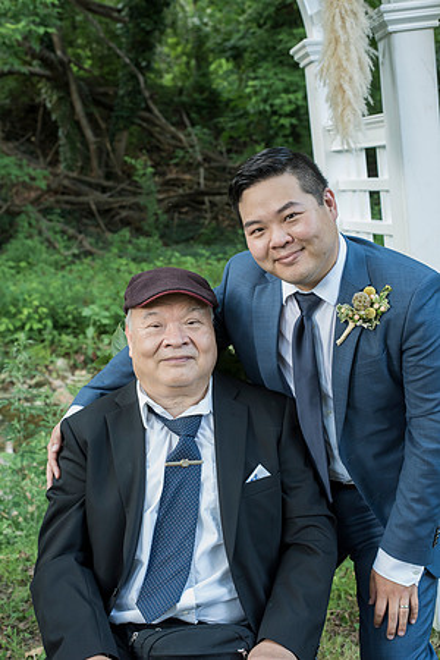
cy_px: 330
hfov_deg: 27.0
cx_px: 220
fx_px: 917
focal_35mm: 50
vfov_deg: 39.6
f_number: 5.6
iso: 1250
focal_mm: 50
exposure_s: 1/100
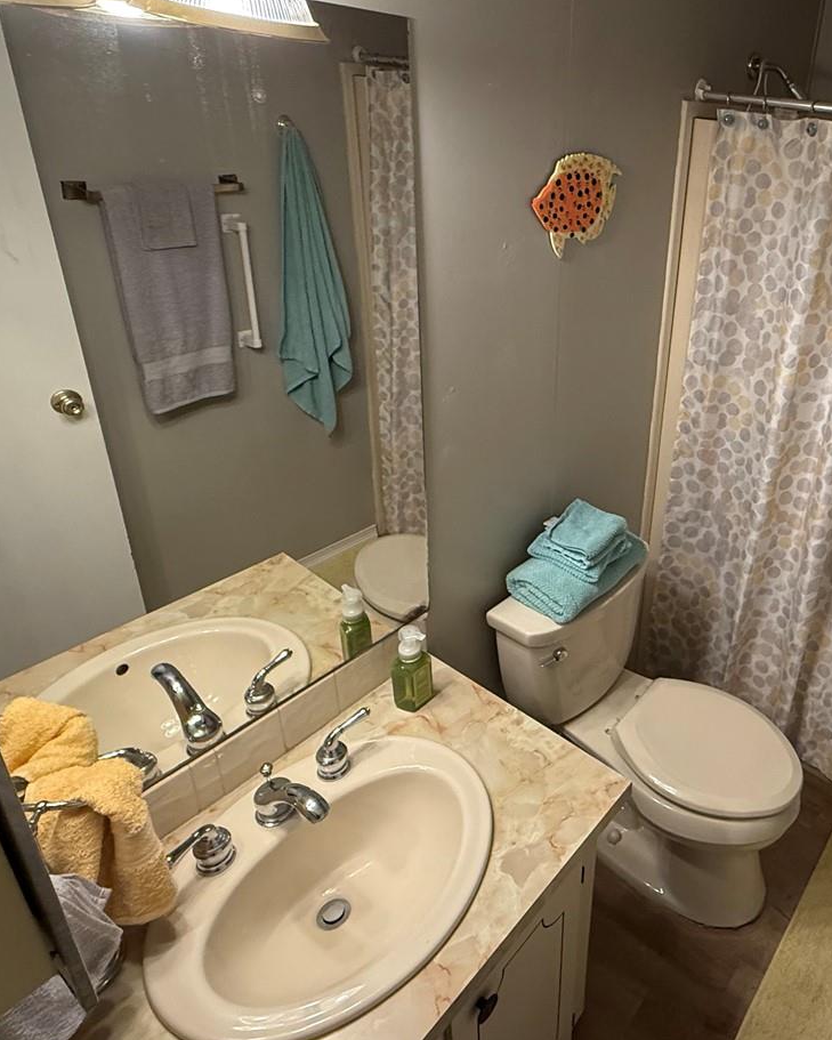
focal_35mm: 24
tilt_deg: -23.4
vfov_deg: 69.6
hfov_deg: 54.5
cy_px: 421
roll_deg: -6.3
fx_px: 739
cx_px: 671
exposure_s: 1/120
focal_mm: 2.22
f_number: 2.2
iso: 320
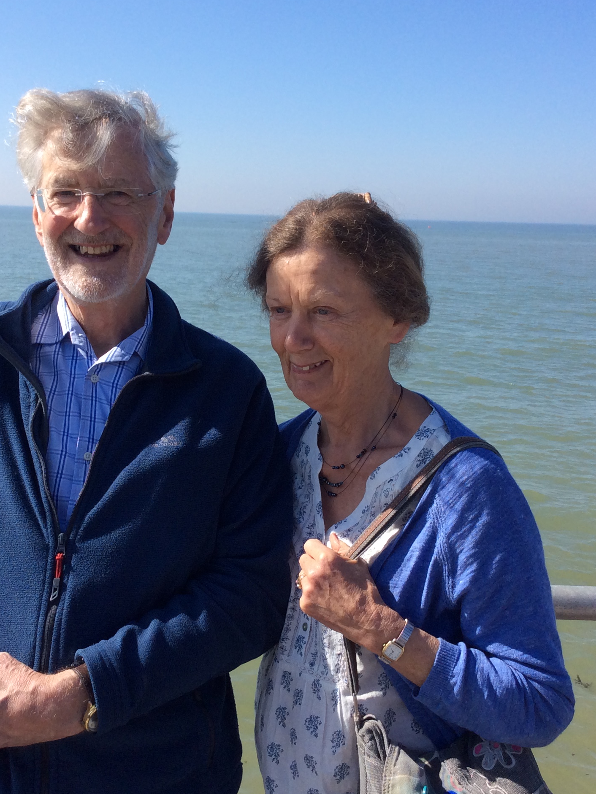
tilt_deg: -10.5
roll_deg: -1.4
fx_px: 1010
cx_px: 266
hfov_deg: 32.9
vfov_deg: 42.9
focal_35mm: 44
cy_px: 389
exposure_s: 1/1192
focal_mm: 3.3
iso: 32
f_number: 2.4
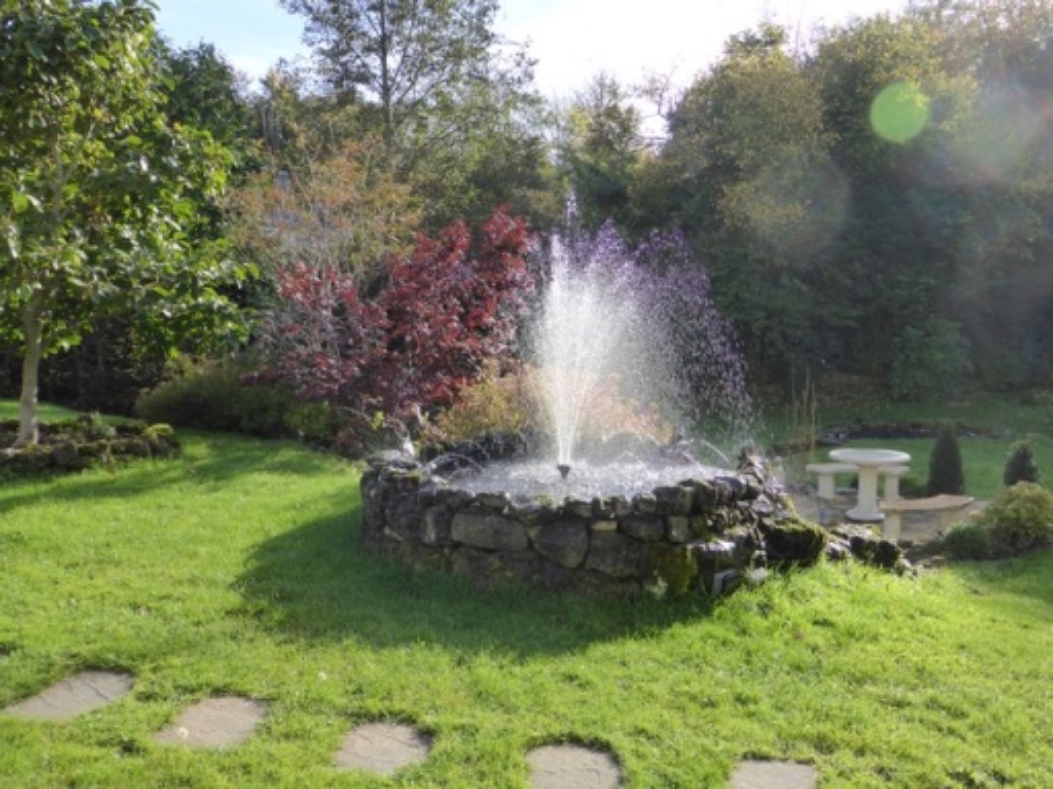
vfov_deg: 45.4
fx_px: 943
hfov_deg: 58.4
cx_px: 526
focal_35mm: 31
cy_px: 394
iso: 200
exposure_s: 1/500
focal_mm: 5.4
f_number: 3.6
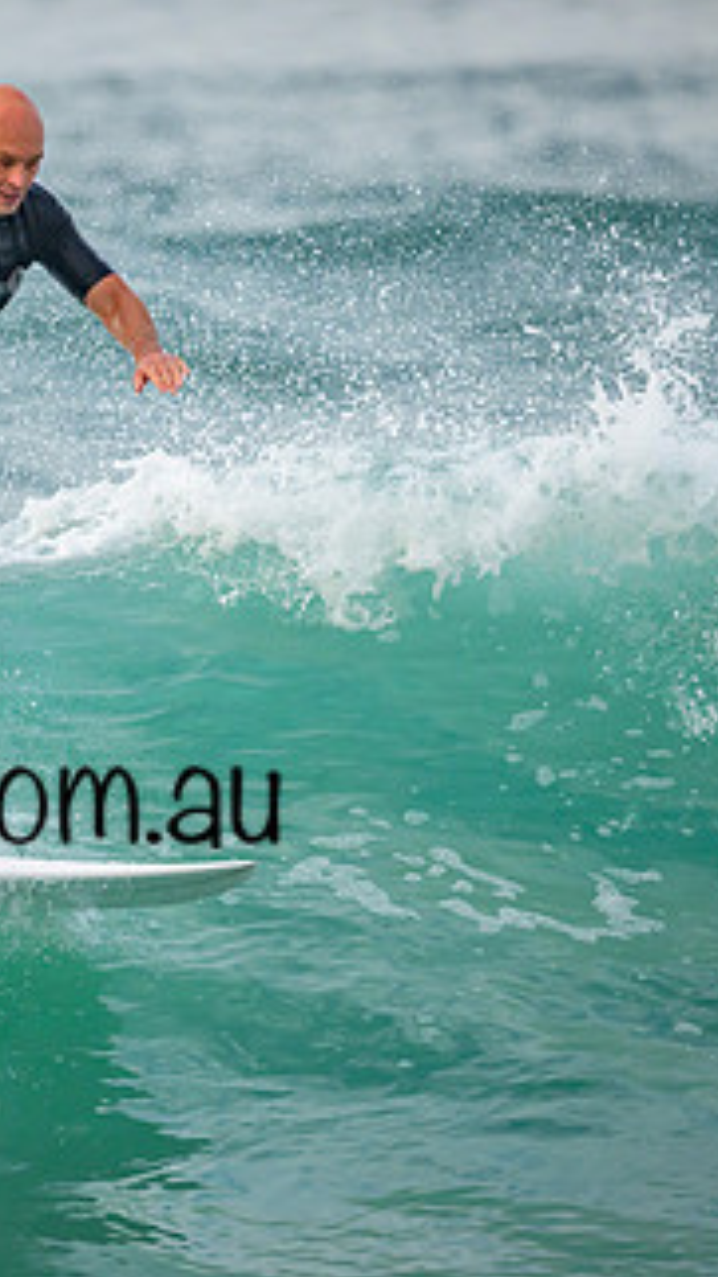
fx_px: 51135
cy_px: 752
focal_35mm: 1510
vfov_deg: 1.4
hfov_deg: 0.8
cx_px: -139
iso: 1250
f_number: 6.3
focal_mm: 800
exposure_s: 1/2000
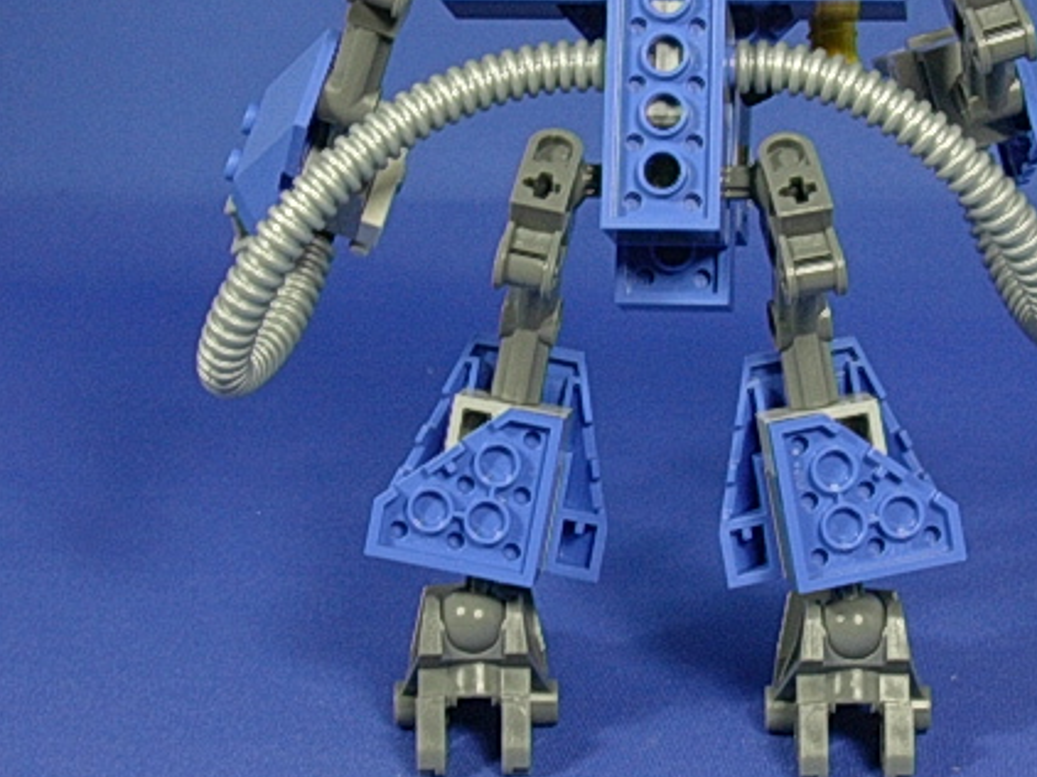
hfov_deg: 21.5
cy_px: 263
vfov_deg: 16.2
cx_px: 666
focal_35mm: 91
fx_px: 2725
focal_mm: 9
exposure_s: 1/14.2
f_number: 3.4
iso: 70
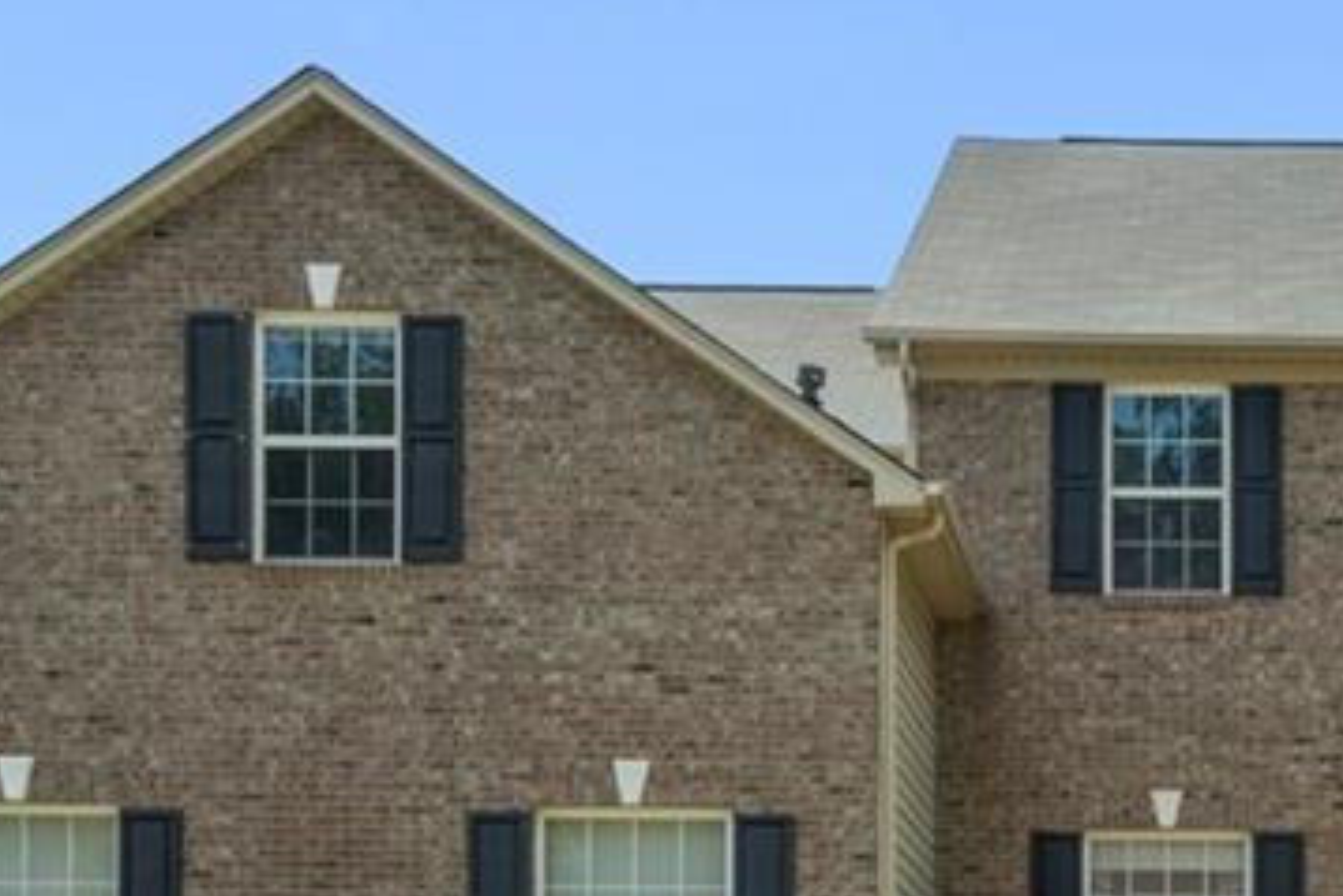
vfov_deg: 21.3
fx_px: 2351
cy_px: 725
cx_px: 1294
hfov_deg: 30.0
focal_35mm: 63
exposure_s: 1/250
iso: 100
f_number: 8
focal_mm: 22
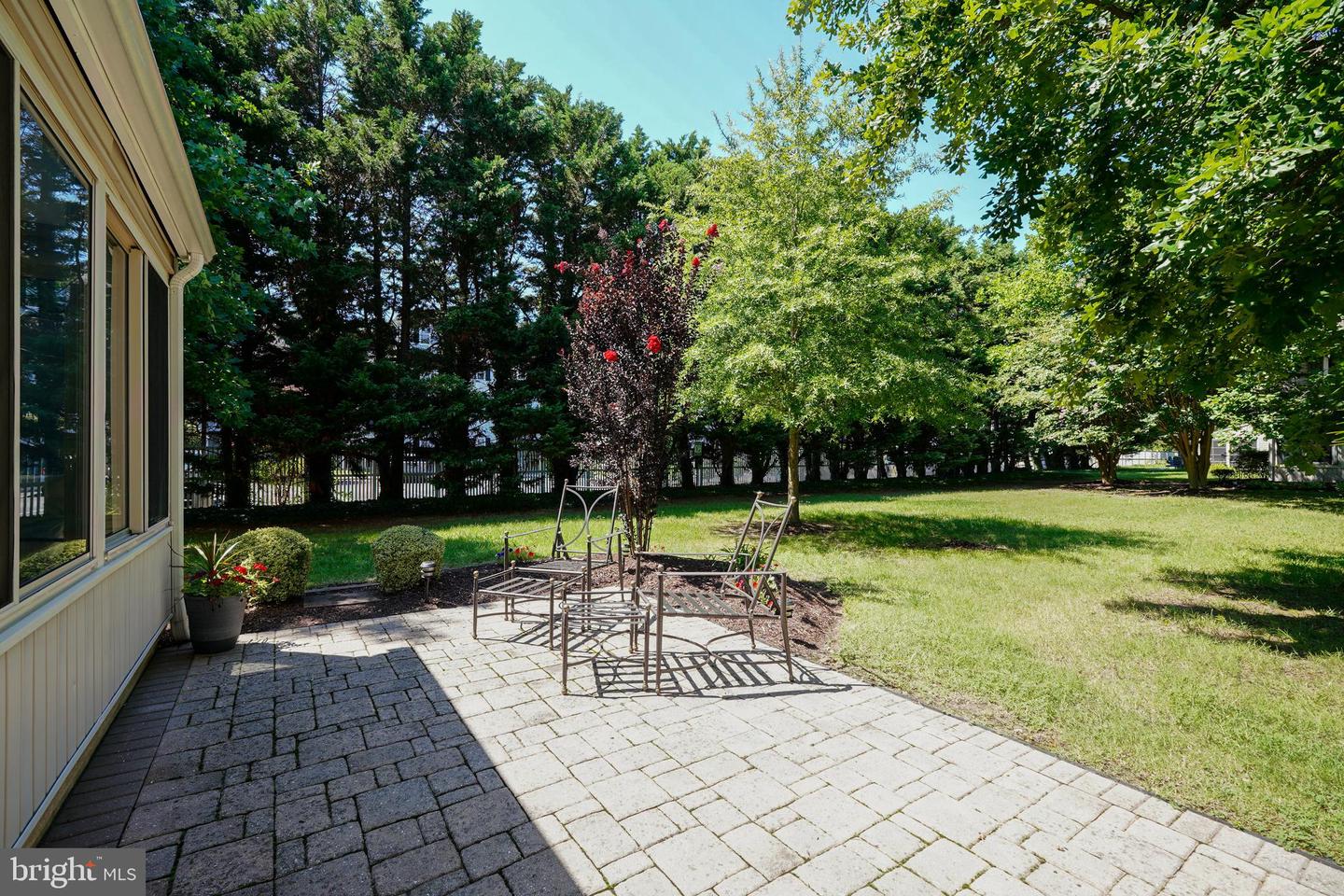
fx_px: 560
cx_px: 672
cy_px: 448
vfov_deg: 77.3
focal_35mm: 15
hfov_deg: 100.4
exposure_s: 1/100
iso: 125
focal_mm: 10
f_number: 5.6
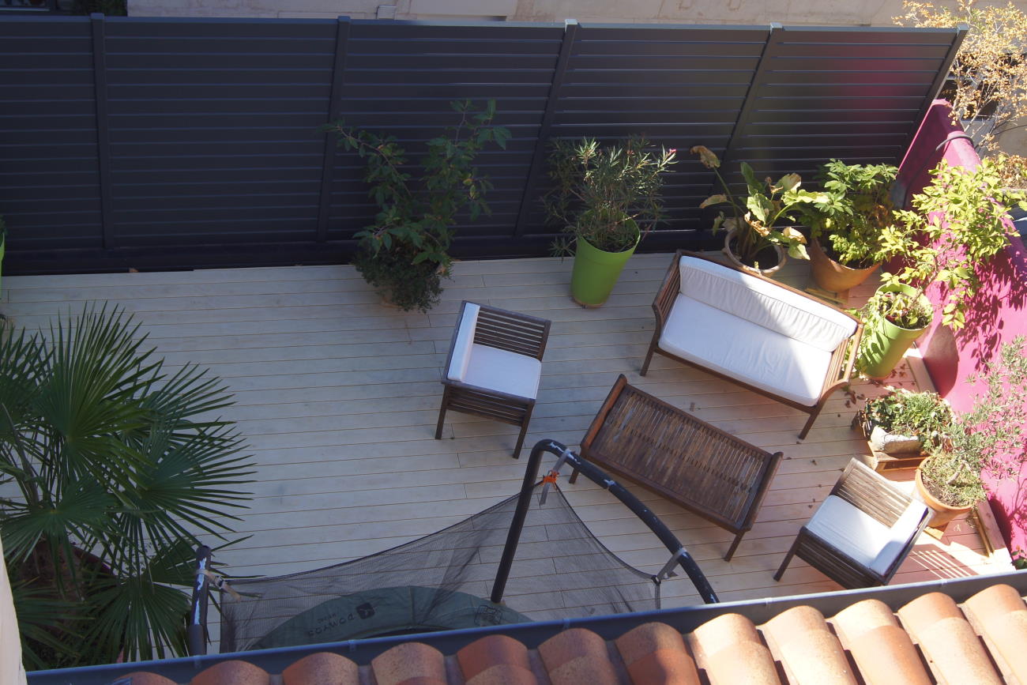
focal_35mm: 36
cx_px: 514
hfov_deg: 53.1
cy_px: 342
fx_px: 1027
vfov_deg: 36.9
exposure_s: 1/200
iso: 100
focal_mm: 24
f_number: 5
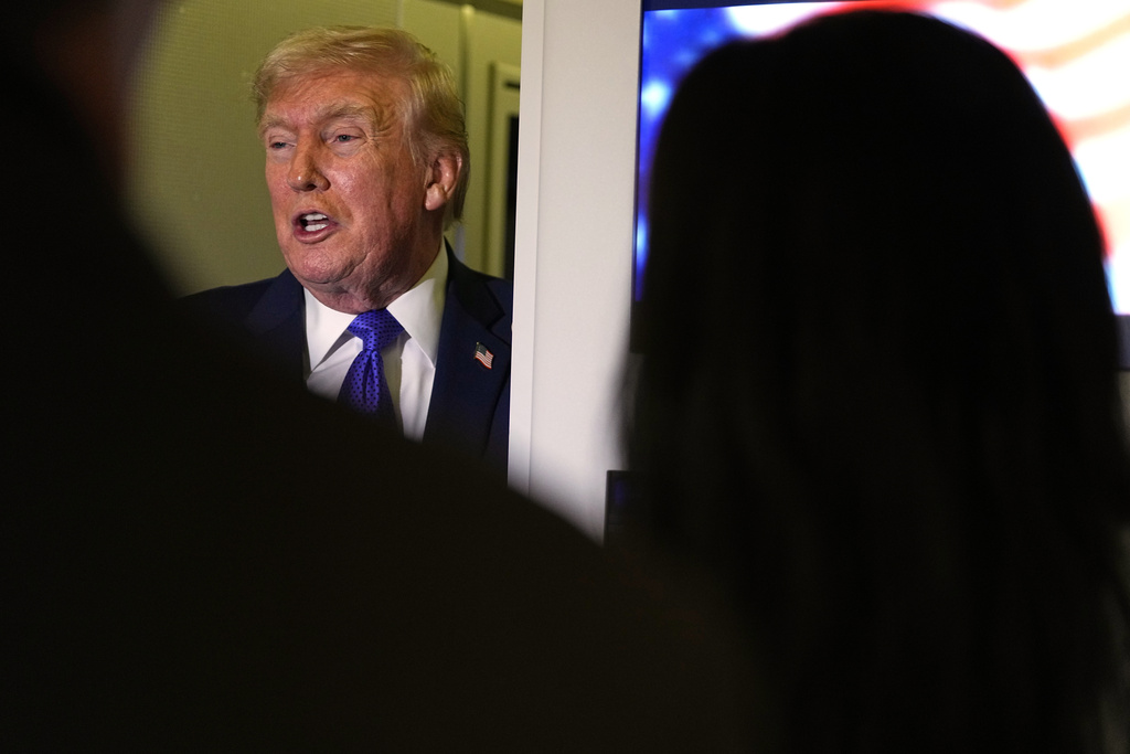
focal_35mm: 70
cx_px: 565
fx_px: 2197
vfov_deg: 19.5
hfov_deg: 28.8
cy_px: 377
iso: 2500
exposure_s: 1/200
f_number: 2.8
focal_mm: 70
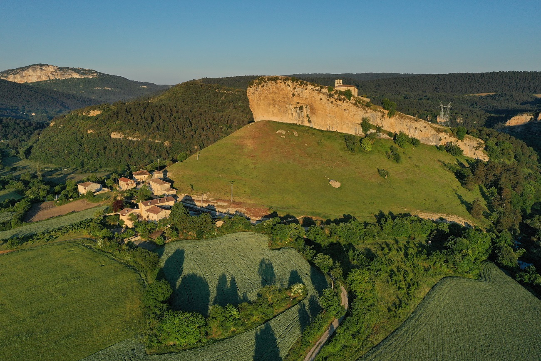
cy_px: 180
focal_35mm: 28
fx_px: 421
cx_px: 270
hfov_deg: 65.5
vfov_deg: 46.4
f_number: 5.6
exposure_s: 1/500
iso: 100
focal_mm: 10.26
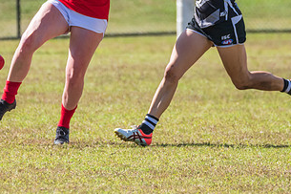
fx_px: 7335
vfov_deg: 1.5
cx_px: 74
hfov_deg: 2.3
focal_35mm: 908
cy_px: 54
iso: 800
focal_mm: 350
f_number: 6.3
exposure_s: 1/2000
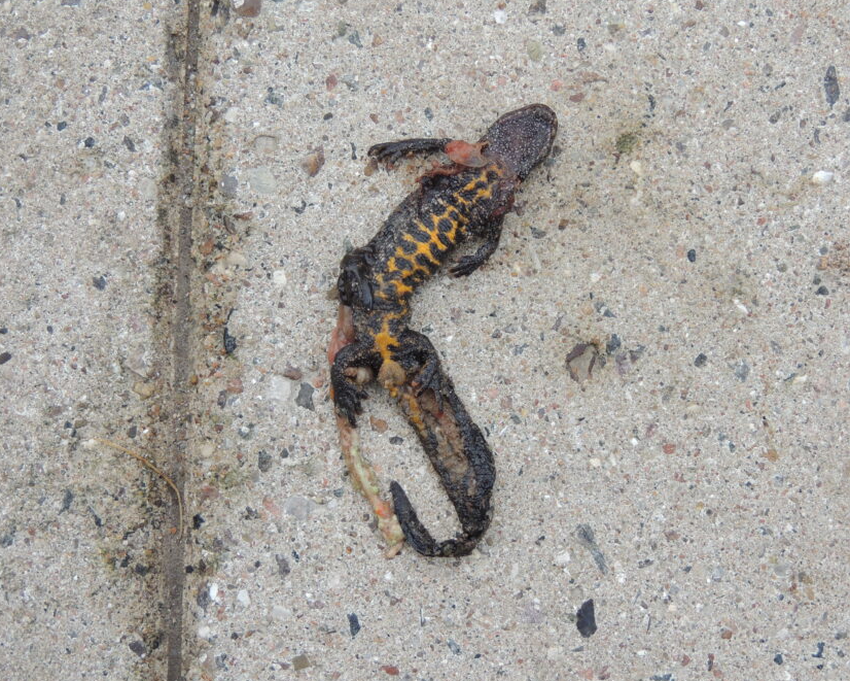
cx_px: 425
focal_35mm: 50
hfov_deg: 37.3
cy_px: 343
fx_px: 1258
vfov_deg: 30.3
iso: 100
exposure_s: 1/160
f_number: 3.5
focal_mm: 8.3
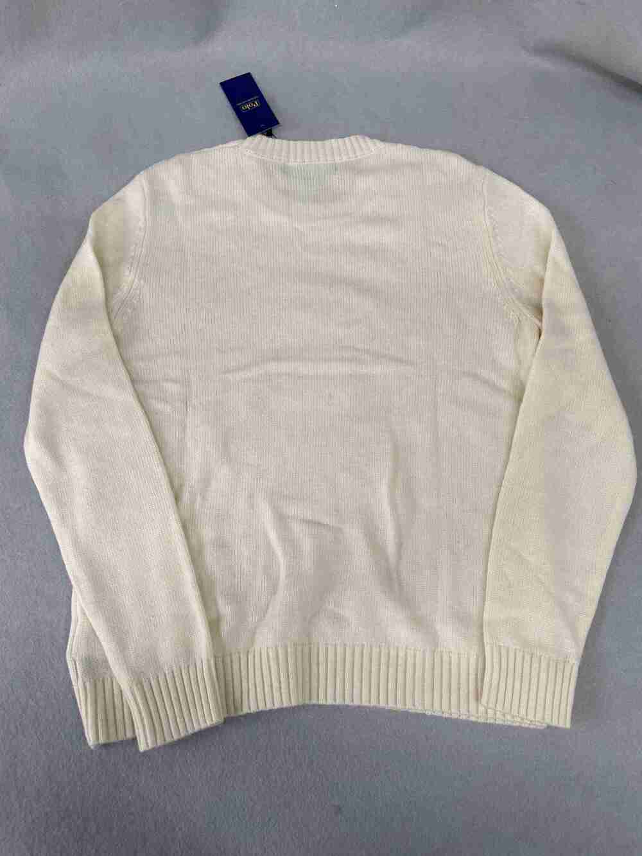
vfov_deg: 67.3
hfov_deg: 53.1
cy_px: 428
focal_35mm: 26
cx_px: 321
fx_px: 643
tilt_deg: -70.7
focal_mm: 4.25
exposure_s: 1/100
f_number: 1.8
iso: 80
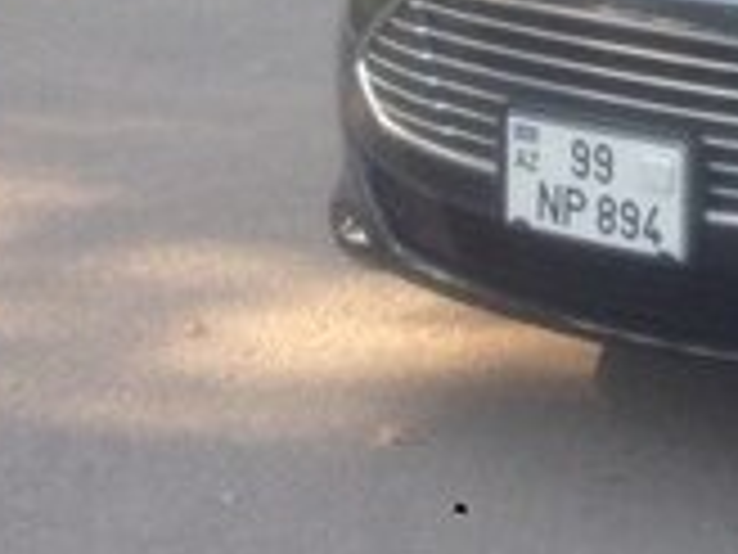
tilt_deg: -5.2
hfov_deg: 13.1
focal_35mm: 133
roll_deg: +0.3
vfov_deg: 10.8
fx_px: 2836
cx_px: 1418
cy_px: -236
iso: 50
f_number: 2.4
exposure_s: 1/206
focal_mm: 4.12
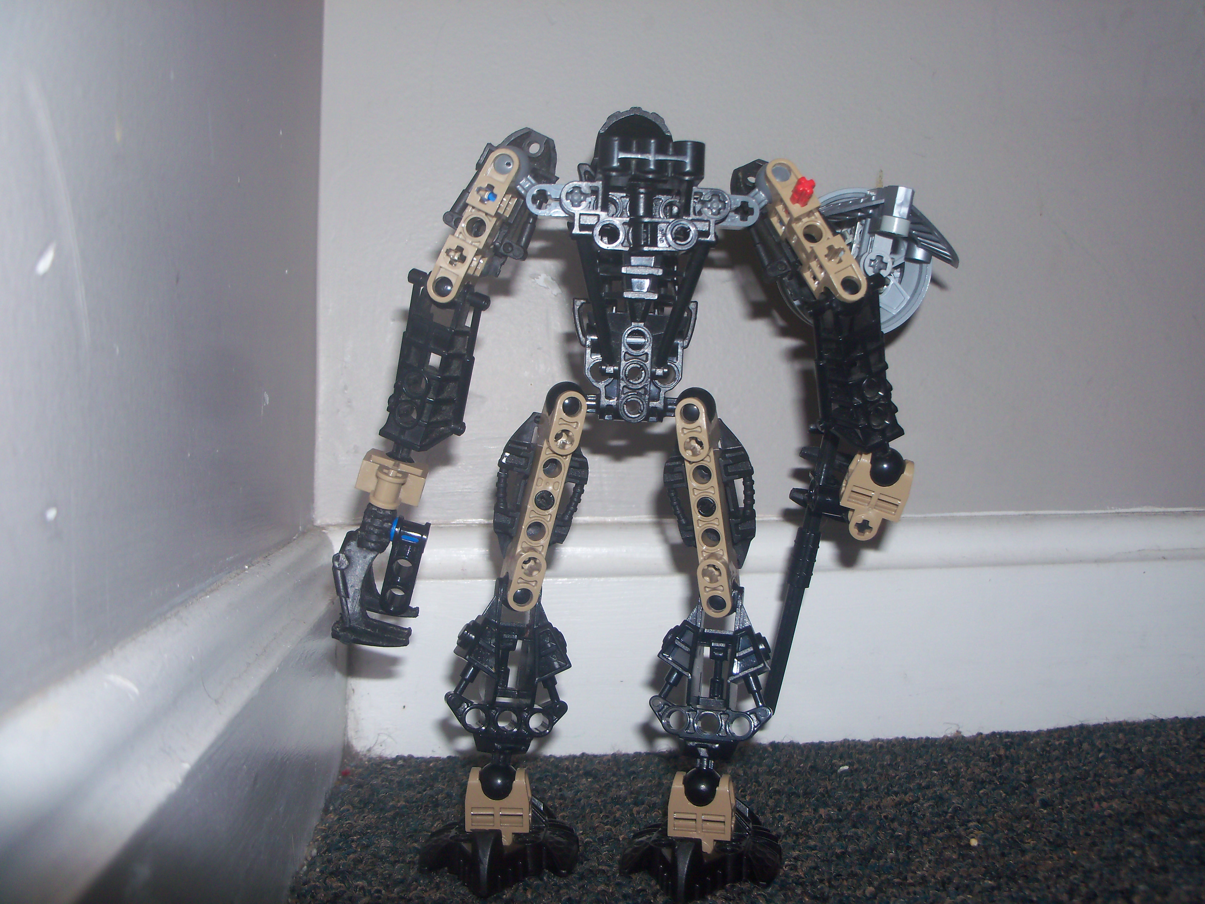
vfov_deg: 40.7
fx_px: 1218
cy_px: 452
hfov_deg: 52.6
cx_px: 602
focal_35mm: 35
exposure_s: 1/30
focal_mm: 6.3
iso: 64
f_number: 3
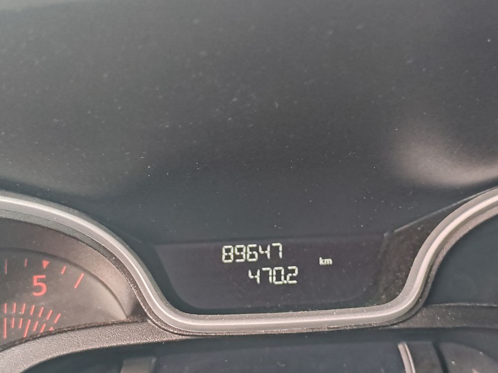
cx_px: 249
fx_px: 1065
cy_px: 186
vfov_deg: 19.9
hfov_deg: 26.3
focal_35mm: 74
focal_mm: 6.12
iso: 800
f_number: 1.9
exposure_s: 1/100
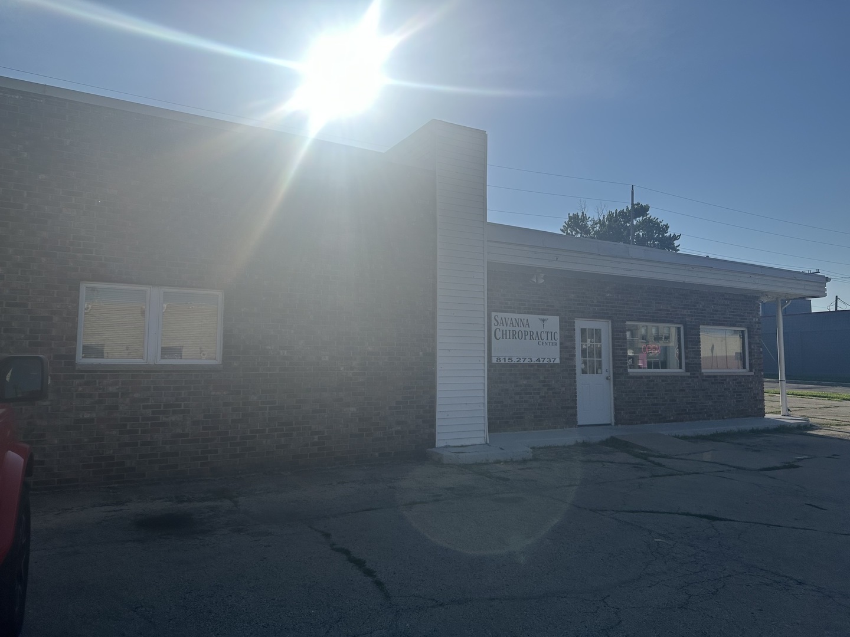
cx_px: 425
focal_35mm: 24
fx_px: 589
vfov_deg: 56.8
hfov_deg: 71.6
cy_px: 318
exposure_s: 1/13699
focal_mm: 6.86
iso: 80
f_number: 1.78
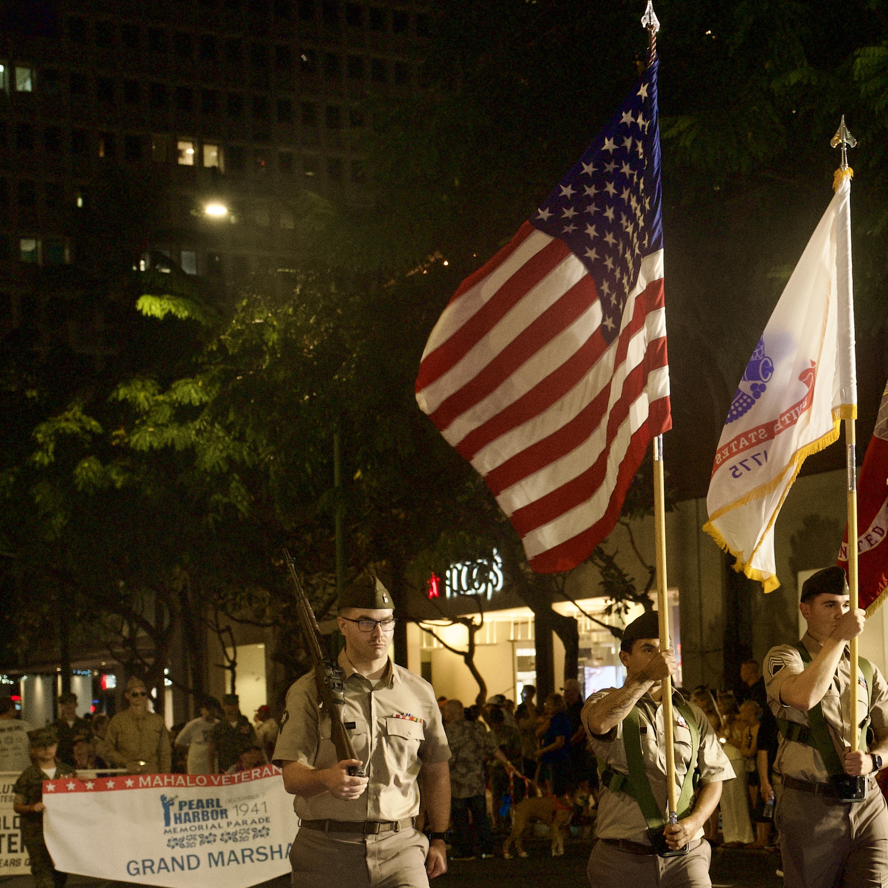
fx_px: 2206
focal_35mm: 76
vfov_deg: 22.6
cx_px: 993
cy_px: 660
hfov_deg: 21.5
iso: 3200
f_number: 4
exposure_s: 1/160
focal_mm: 37
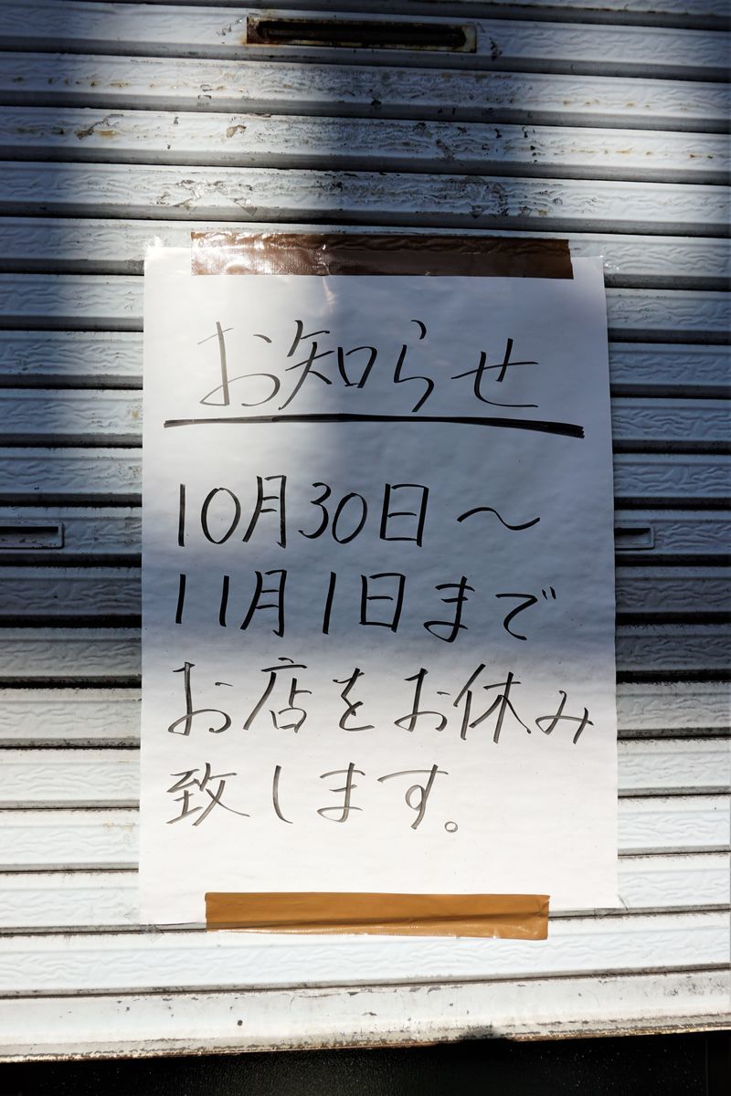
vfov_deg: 73.7
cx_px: 366
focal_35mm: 24
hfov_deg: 53.1
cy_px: 548
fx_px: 731
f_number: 11
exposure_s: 1/200
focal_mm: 16
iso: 100
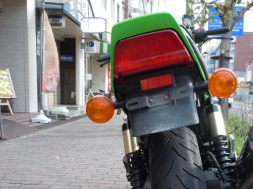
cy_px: 158
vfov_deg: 27.3
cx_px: 156
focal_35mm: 52
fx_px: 380
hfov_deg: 36.7
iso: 100
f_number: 3.7
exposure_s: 1/160
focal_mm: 5
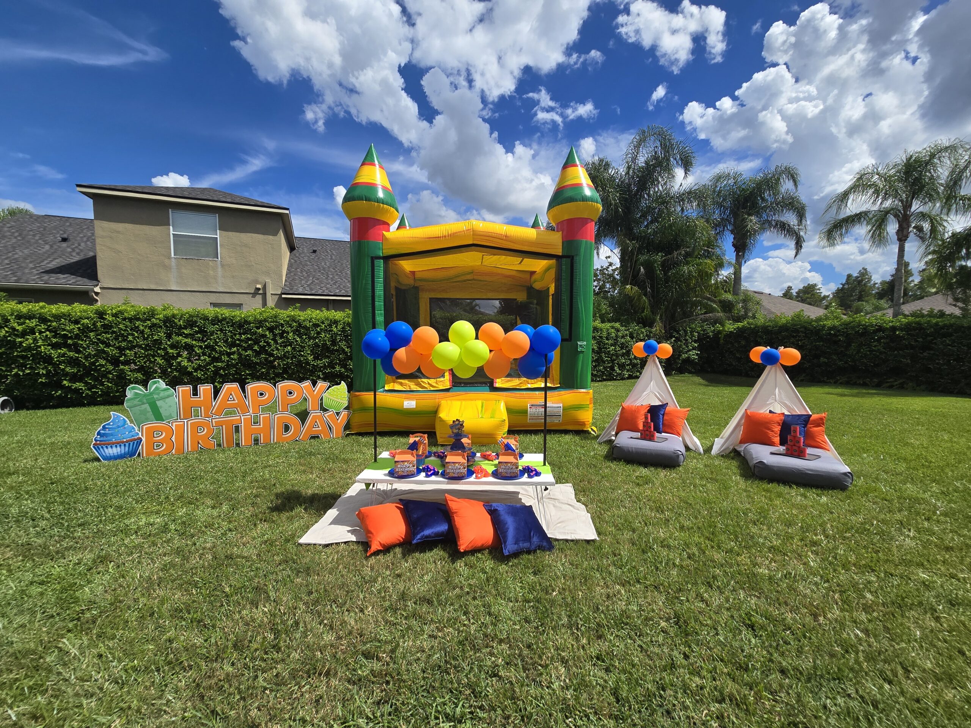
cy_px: 364
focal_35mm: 13
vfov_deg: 89.9
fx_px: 365
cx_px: 486
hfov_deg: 106.2
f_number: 2.2
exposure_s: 1/3768
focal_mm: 2.2
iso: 50
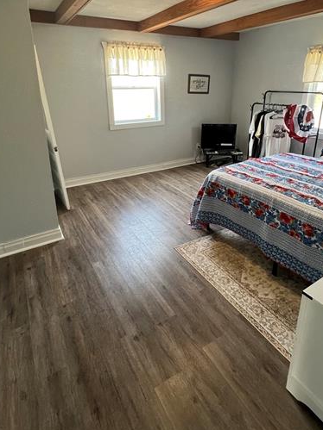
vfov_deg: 80.4
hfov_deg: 65.9
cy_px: 165
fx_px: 249
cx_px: 169
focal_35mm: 20
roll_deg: +1.0
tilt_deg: -15.5
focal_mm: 1.57
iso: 250
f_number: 1.8
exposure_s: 1/93
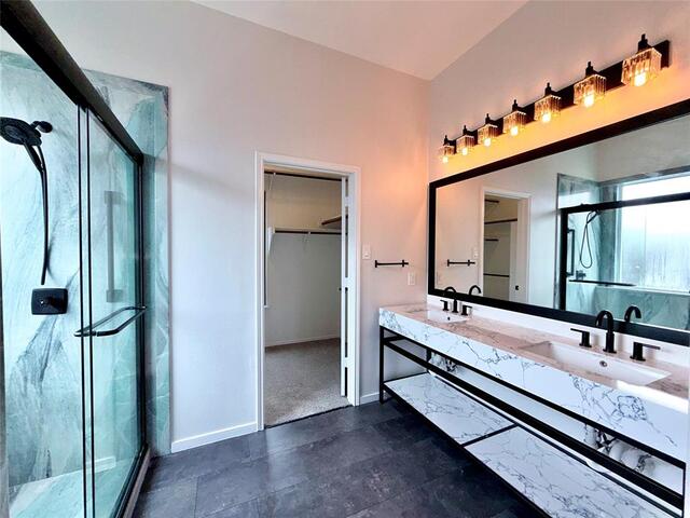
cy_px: 259
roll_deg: +0.2
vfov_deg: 85.7
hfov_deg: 102.1
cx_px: 345
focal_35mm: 14
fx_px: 279
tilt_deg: -2.0
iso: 32
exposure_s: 1/120
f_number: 2.2
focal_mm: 2.22
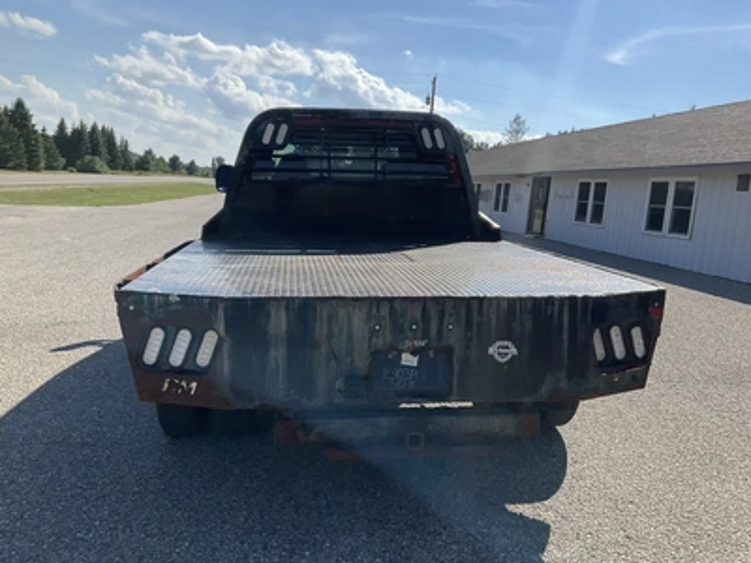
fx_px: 629
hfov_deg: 61.7
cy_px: 282
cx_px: 376
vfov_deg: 48.2
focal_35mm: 29
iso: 25
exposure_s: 1/2227
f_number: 1.8
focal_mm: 3
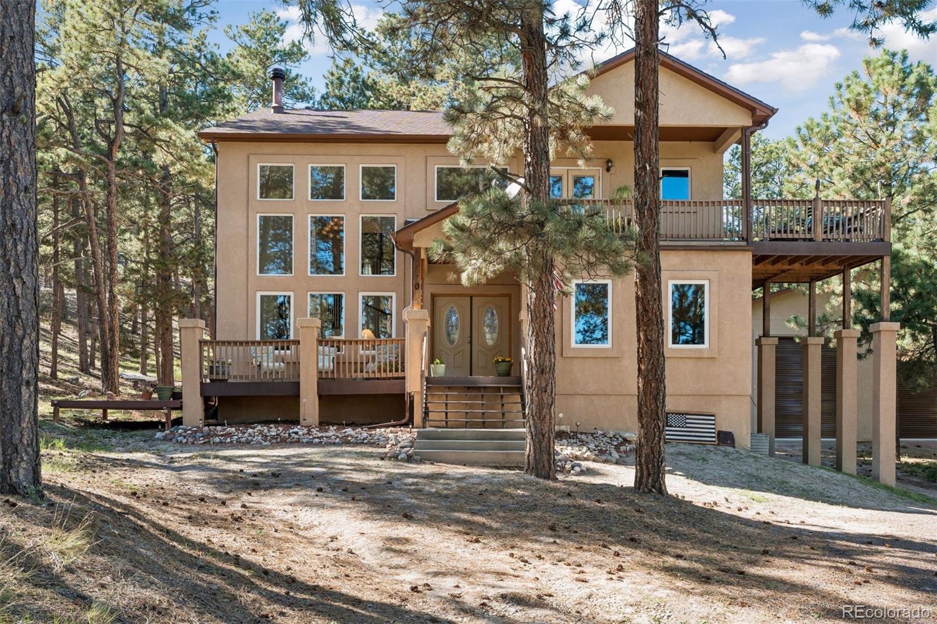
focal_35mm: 29
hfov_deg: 63.7
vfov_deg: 44.9
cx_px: 468
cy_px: 312
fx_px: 755
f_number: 9
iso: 400
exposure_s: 1/125
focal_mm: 29
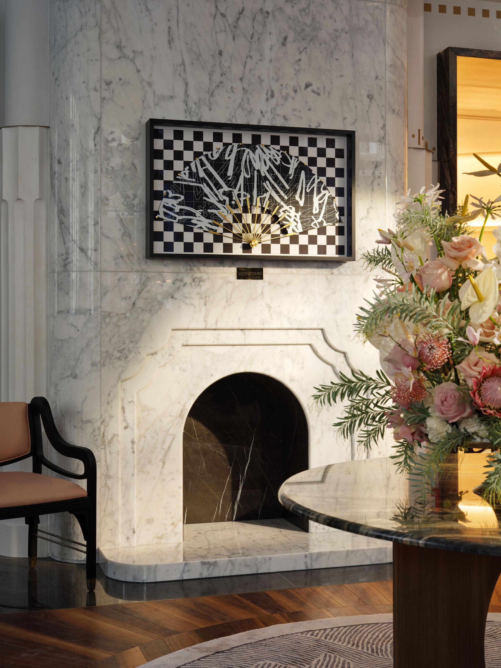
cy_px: 334
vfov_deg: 38.2
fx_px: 965
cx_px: 250
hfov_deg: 29.1
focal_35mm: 50
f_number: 11
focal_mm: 63
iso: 200
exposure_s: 1/2
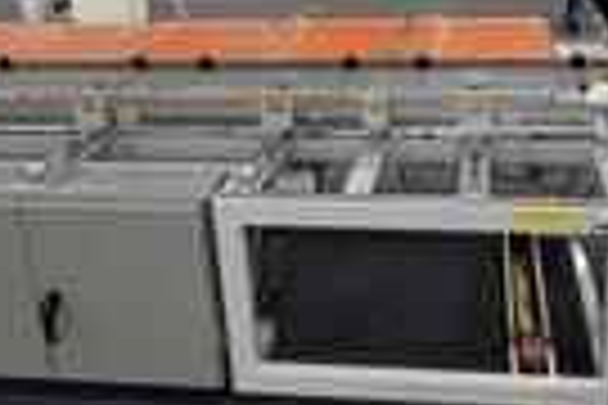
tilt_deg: -15.5
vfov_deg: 30.4
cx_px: 405
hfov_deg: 44.8
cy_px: 76
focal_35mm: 43
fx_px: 726
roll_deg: +1.8
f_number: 2.2
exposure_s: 1/61
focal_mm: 2.22
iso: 200
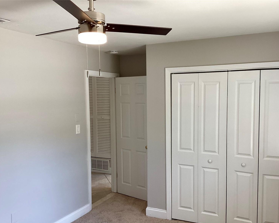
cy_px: 114
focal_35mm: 33
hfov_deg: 54.2
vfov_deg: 44.5
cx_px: 151
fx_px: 273
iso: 80
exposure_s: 1/120
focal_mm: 3.3
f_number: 2.4
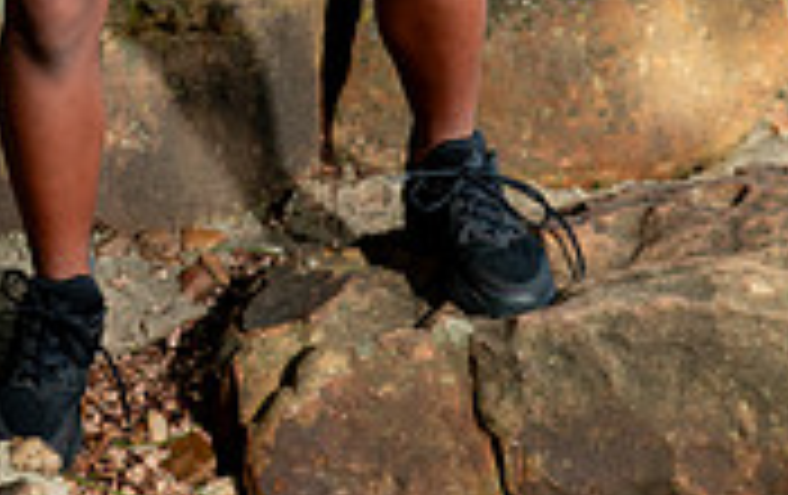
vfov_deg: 10.6
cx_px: 302
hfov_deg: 18.1
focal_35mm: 115
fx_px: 2474
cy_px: -468
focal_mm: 44
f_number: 7.1
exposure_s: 1/200
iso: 200
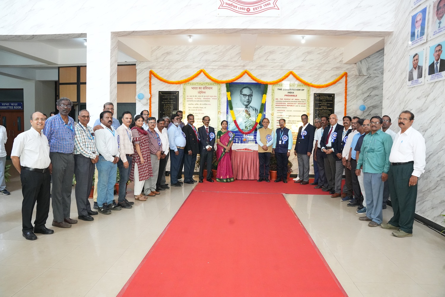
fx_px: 297
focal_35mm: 24
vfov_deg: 53.1
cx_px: 222
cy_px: 148
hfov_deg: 73.7
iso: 6400
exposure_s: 1/160
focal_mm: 24
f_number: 6.3
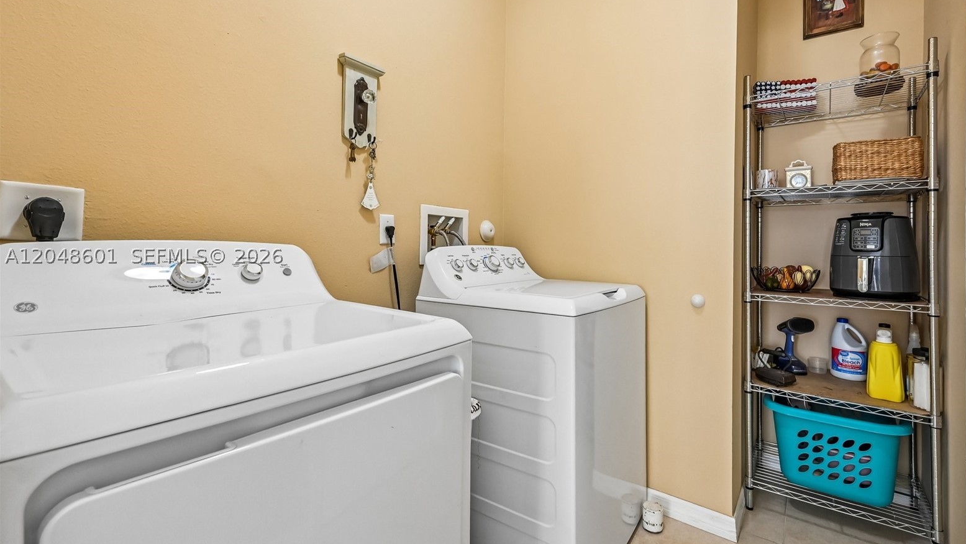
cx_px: 526
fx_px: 410
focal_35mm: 16
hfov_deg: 99.1
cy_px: 255
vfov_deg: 67.0
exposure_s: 1/50
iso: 2500
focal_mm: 14
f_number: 8
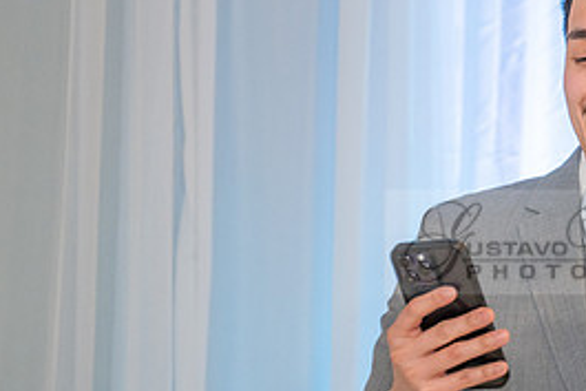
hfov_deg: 10.8
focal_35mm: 187
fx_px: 3045
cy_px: 266
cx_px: 714
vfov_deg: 7.3
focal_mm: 70
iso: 1000
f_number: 2.8
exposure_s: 1/160
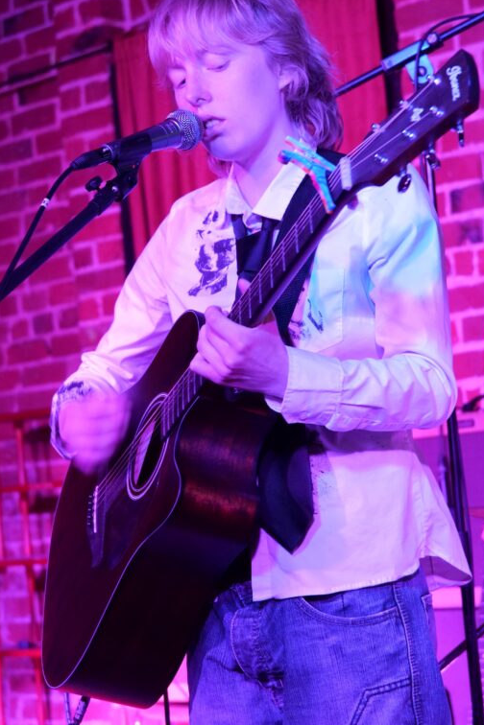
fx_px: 1694
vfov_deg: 24.2
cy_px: 349
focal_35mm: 84
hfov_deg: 16.3
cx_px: 249
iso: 6400
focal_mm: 62
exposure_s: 1/15
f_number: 5.3
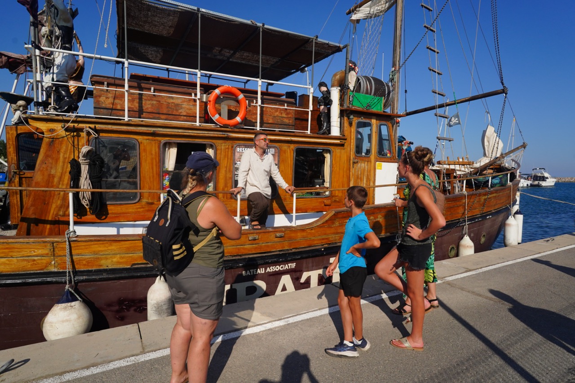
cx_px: 288
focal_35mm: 20
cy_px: 192
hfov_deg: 84.0
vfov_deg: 61.9
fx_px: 319
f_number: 9
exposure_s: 1/2500
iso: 800
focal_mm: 20
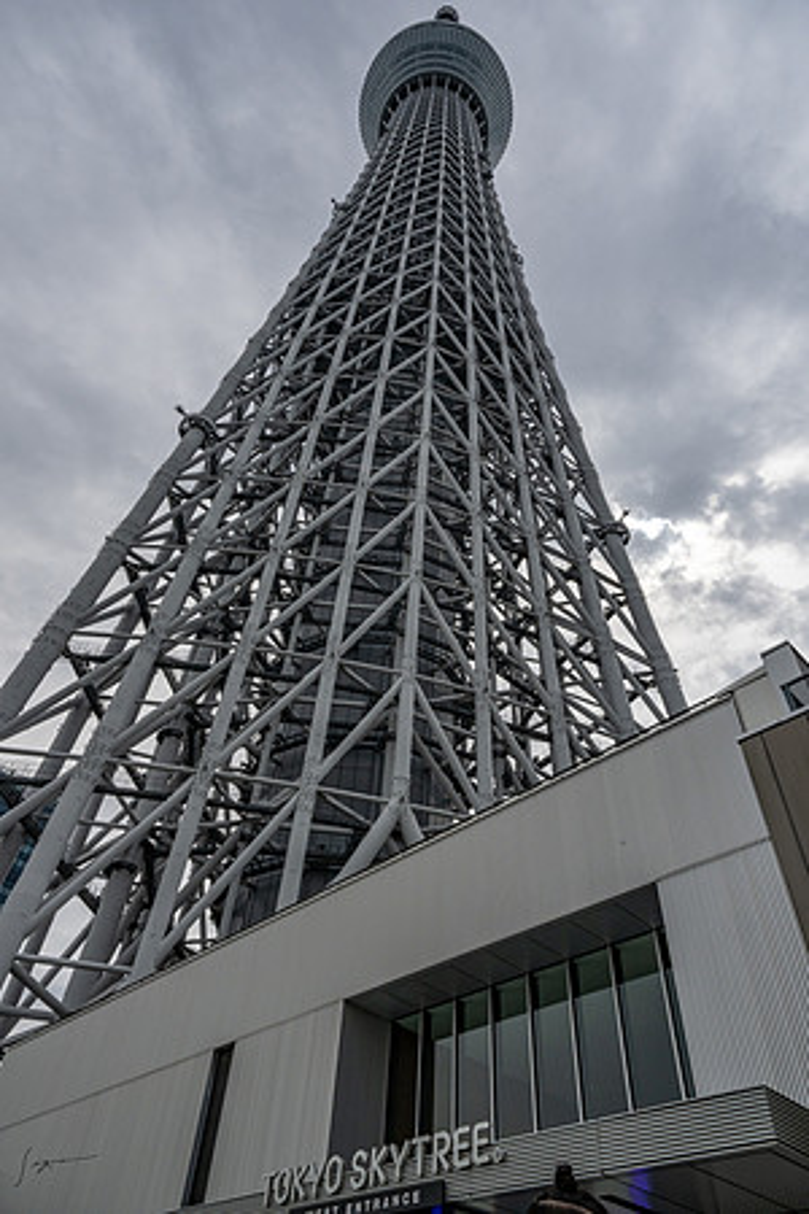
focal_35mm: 24
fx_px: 809
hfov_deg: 53.1
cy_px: 607
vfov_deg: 73.7
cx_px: 404
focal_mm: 24
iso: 500
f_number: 16
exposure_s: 1/1000
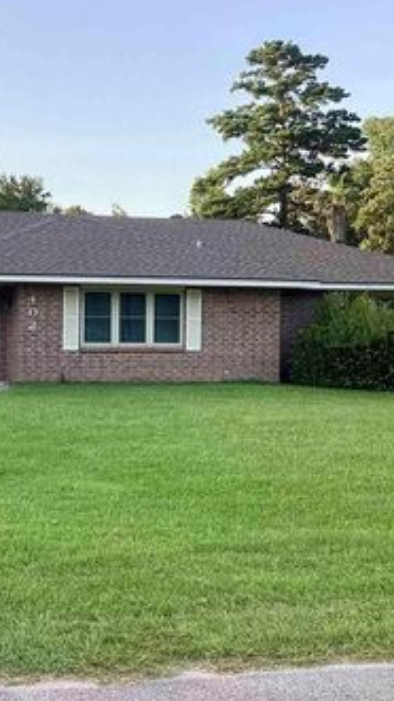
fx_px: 948
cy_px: 331
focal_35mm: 51
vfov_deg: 40.6
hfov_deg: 22.9
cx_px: 42
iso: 25
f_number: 2.4
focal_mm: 3.3
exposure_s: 1/217
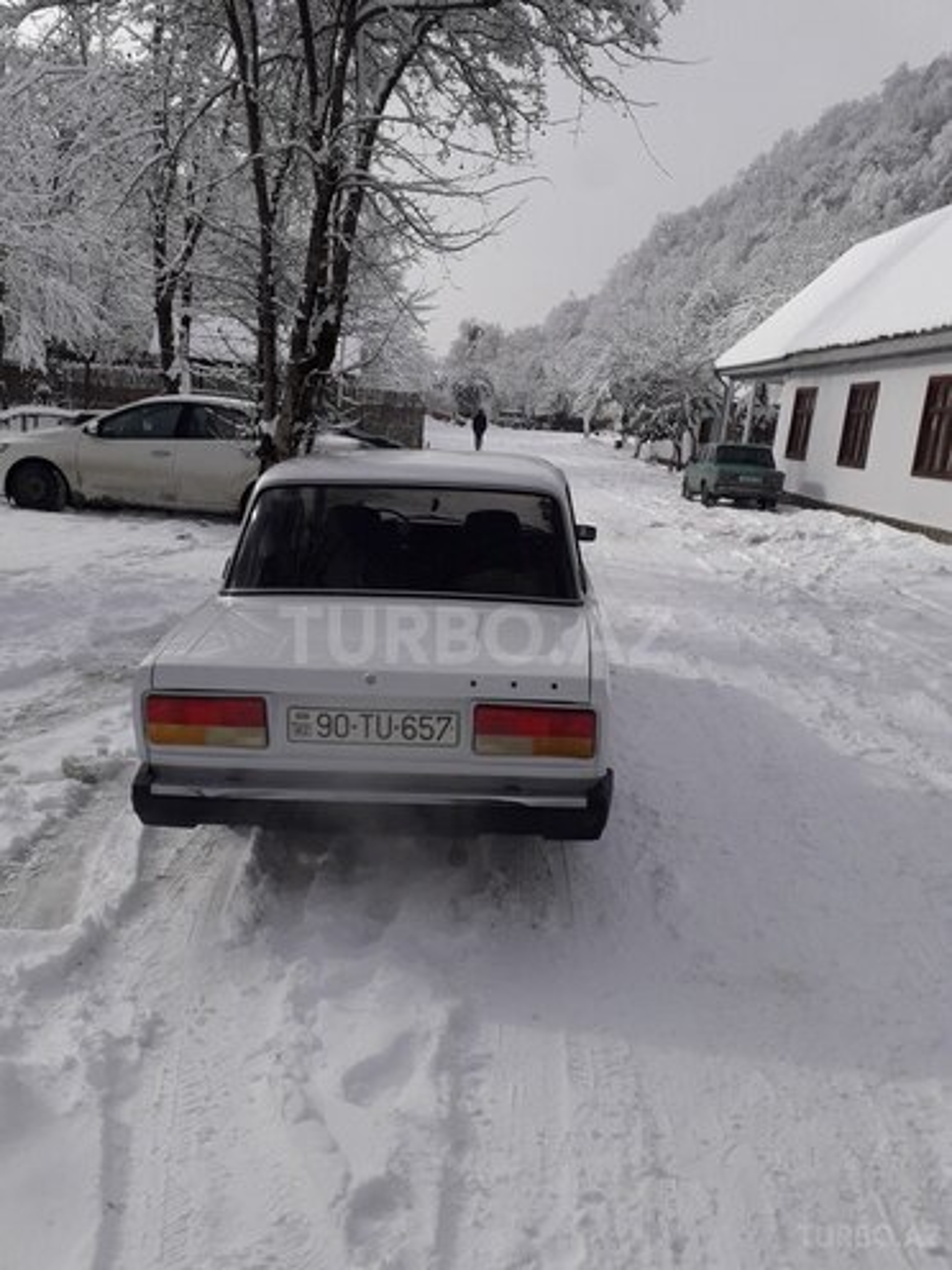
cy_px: 635
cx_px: 476
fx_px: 990
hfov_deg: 51.4
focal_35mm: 27
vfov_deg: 65.3
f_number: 1.9
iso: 40
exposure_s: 1/3448
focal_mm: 3.6
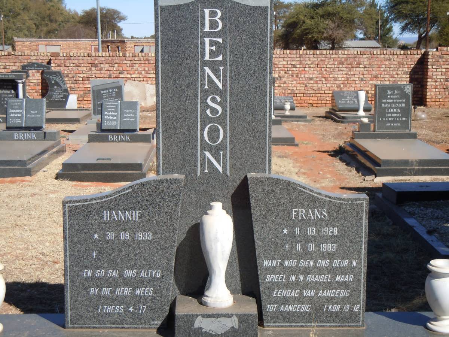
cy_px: 168
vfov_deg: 21.6
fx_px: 882
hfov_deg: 28.6
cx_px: 224
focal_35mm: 68
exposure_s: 1/320
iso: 200
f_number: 8.2
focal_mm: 12.2
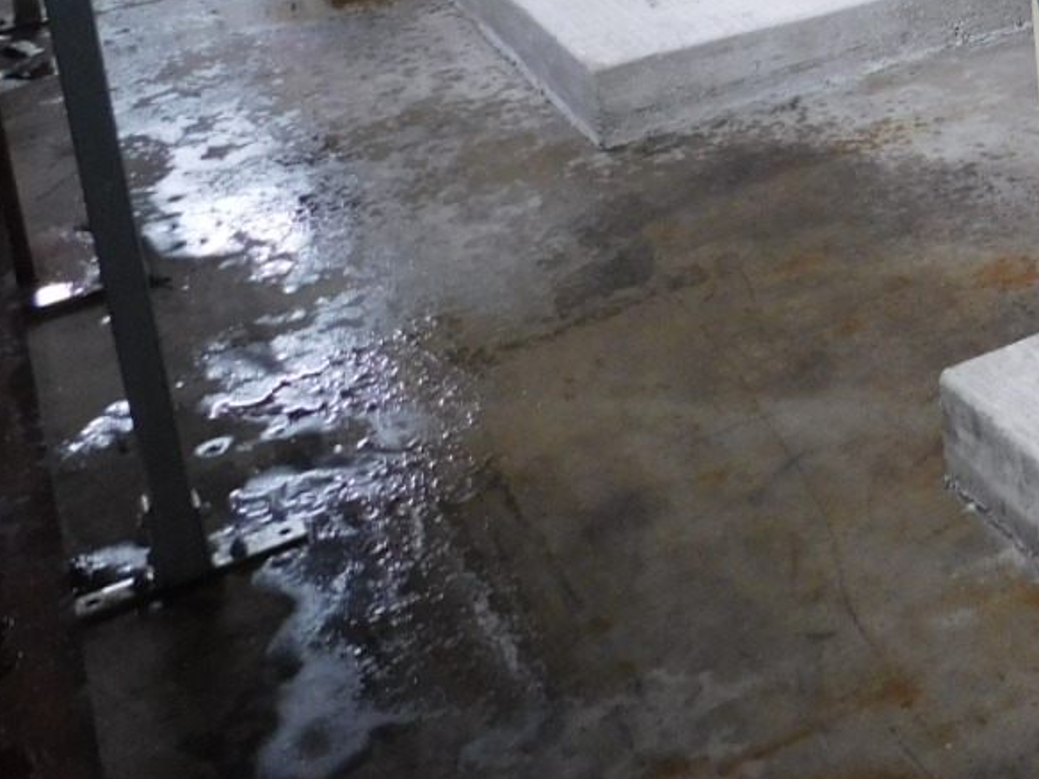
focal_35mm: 63
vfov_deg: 21.2
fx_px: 1891
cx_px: 1340
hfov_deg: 26.3
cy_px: -224
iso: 200
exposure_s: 1/30
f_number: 3
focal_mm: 4
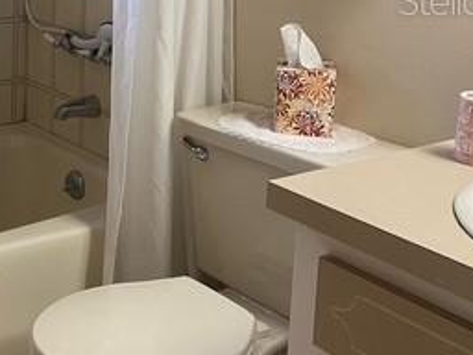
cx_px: -18
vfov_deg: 21.8
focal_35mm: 65
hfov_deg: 27.8
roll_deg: -0.6
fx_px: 888
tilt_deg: -12.2
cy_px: 0
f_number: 1.8
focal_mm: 4.25
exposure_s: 1/60
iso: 80
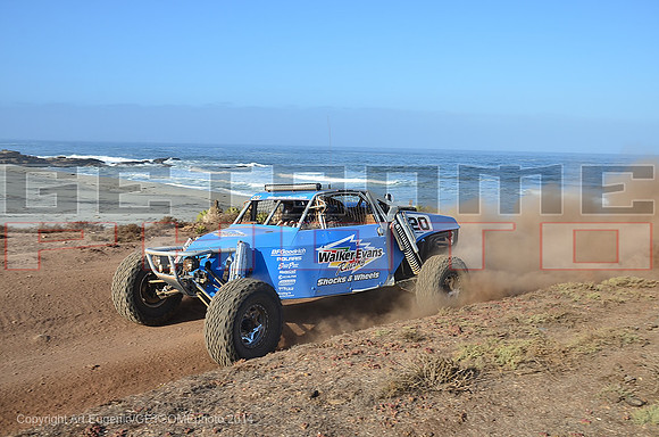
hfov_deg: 57.3
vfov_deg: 39.8
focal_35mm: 33
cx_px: 330
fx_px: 603
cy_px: 218
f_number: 7.1
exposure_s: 1/500
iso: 200
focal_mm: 22
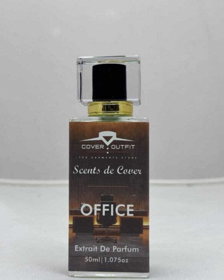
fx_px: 423
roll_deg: +0.1
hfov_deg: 29.7
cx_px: 112
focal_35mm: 51
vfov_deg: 36.7
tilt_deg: +1.6
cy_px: 141
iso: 64
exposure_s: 1/100
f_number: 1.78
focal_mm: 6.76
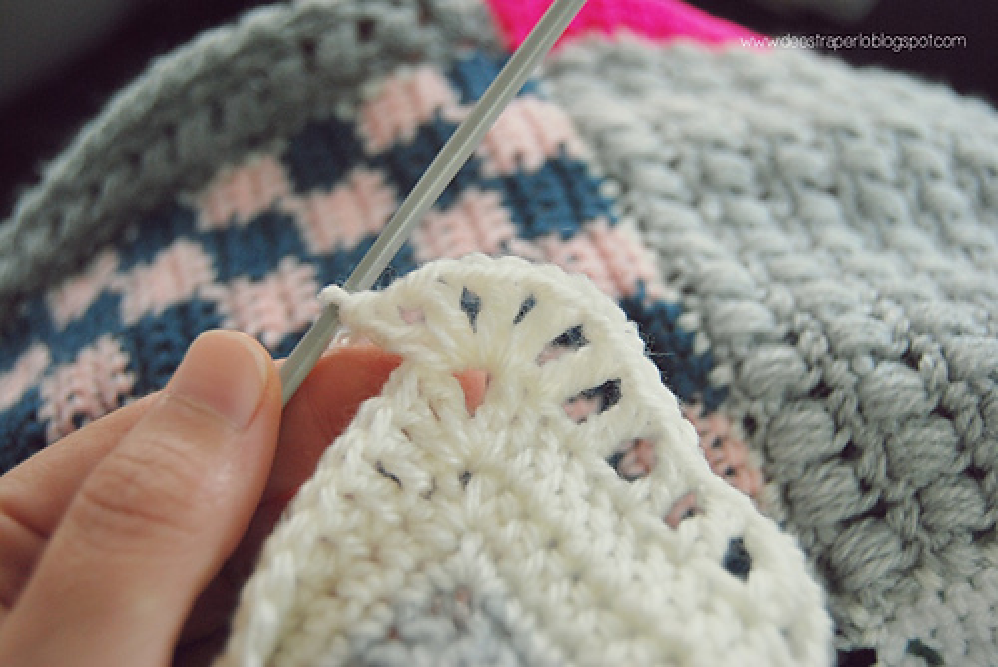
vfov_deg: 29.9
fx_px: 1248
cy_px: 334
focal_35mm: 45
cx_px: 499
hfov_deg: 43.6
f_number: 4.2
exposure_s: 1/30
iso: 400
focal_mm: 30
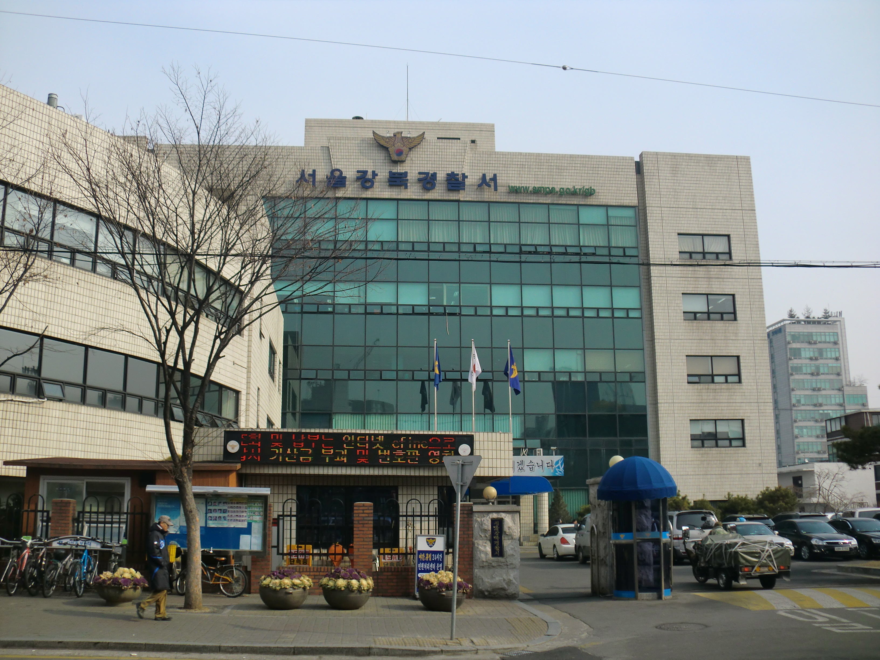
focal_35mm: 35
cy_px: 330
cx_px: 440
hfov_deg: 52.6
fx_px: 890
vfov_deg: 40.7
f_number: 7.8
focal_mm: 6.3
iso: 64
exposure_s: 1/160
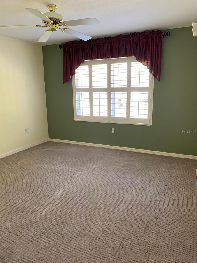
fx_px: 197
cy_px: 132
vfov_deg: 67.3
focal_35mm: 26
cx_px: 98
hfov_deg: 53.1
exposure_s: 1/60
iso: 200
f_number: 1.8
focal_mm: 4.25
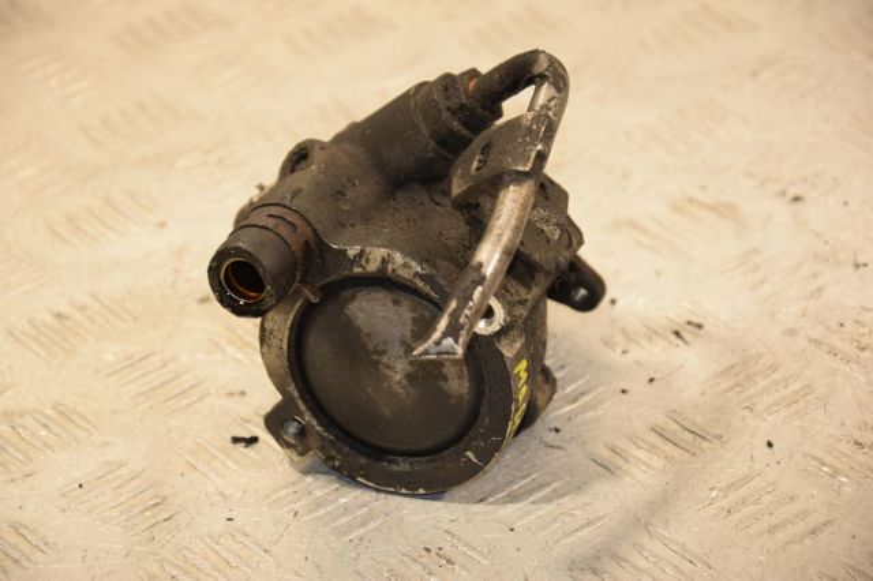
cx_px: 436
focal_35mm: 158
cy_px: 290
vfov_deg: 8.7
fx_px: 3817
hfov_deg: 13.0
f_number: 5.6
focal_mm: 105
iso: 800
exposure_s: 1/200
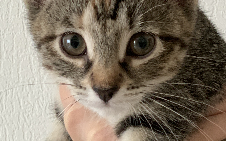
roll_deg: -1.7
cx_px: 144
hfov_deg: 14.3
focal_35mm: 146
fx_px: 899
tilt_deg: -2.2
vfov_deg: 8.8
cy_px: 184
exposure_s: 1/60
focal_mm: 6
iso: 160
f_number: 2.4
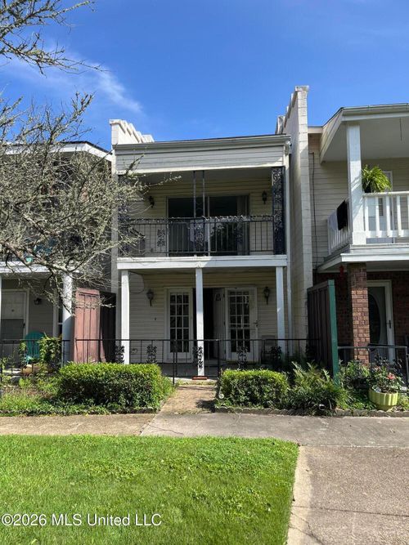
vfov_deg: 67.3
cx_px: 204
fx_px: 410
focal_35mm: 26
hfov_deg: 53.0
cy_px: 272
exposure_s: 1/1832
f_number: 1.6
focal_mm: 5.1
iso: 50
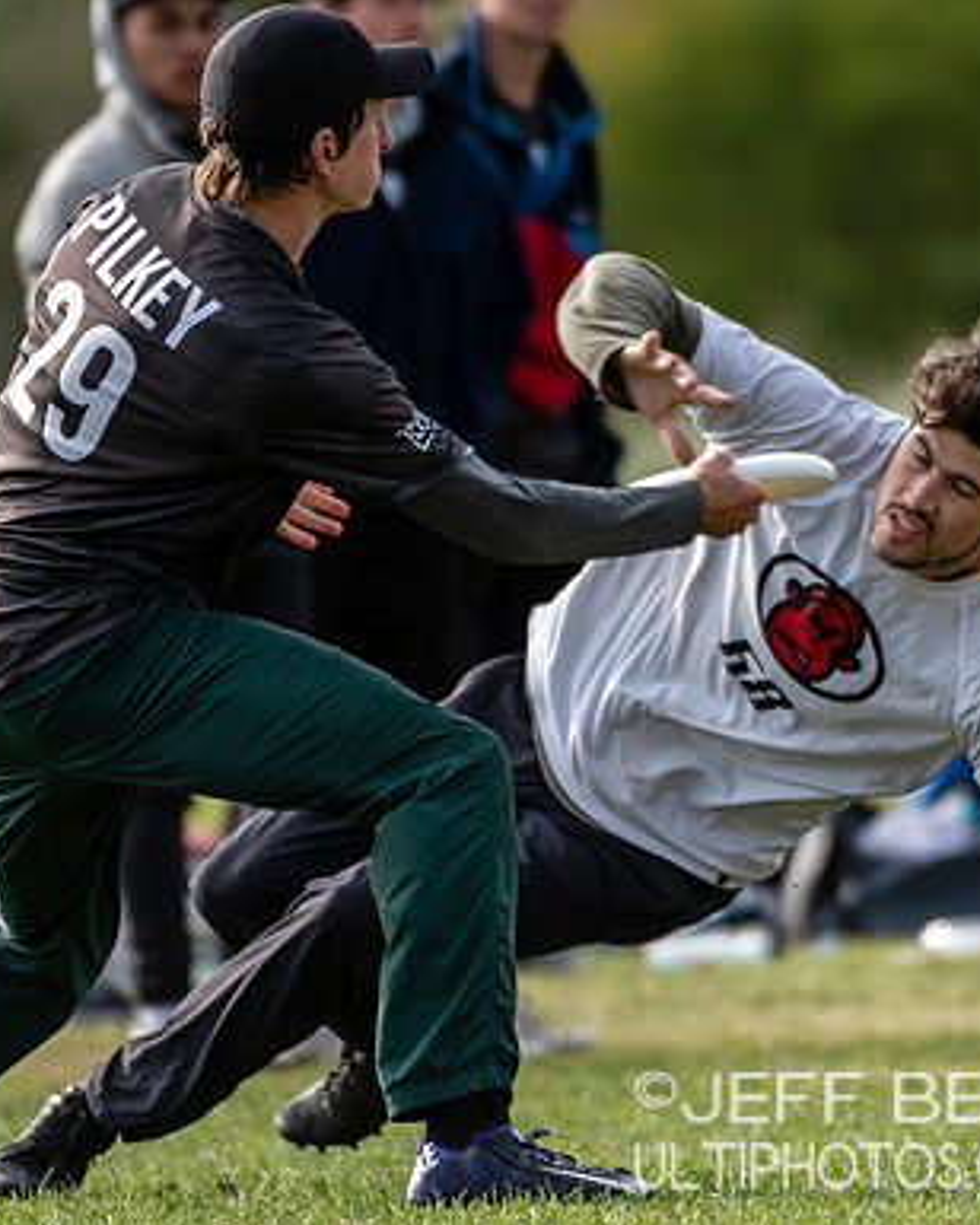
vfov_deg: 1.7
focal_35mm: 1146
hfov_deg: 1.4
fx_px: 41549
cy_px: 397
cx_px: 423
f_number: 4
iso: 320
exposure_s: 1/1000
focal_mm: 400
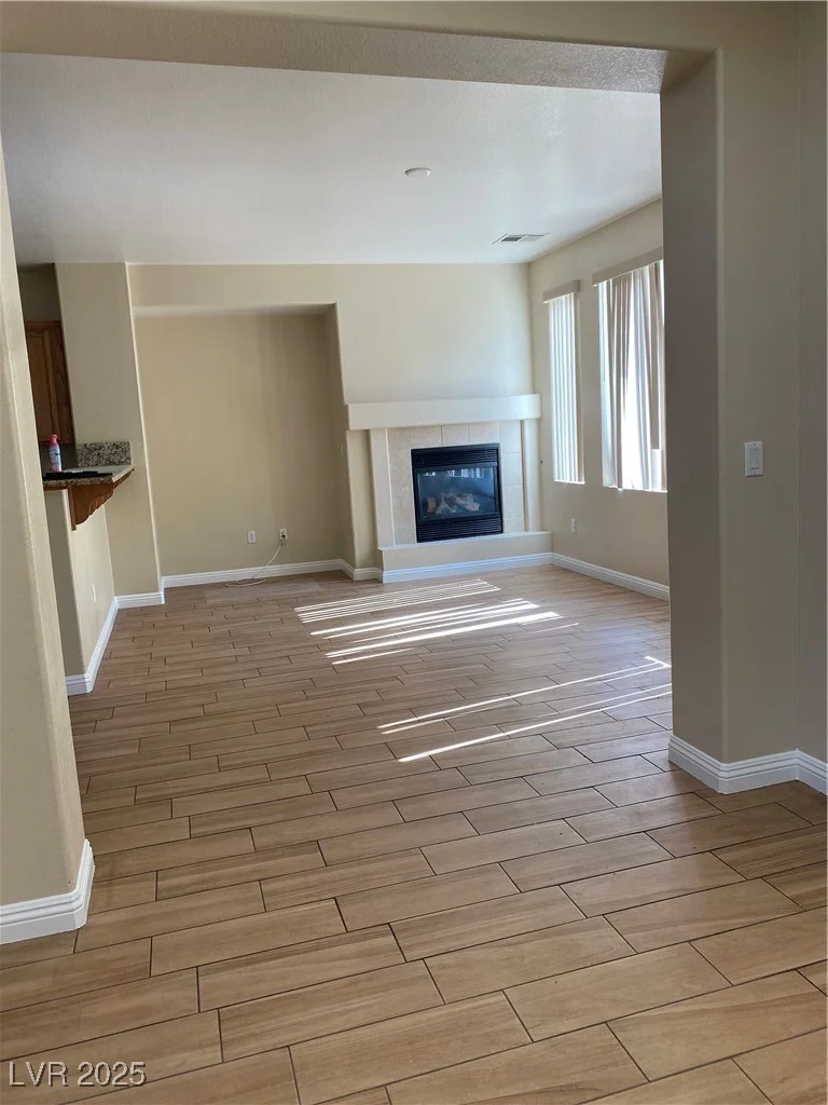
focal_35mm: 26
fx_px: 829
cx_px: 414
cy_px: 552
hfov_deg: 53.1
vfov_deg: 67.3
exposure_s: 1/121
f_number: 1.8
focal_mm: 4.25
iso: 50
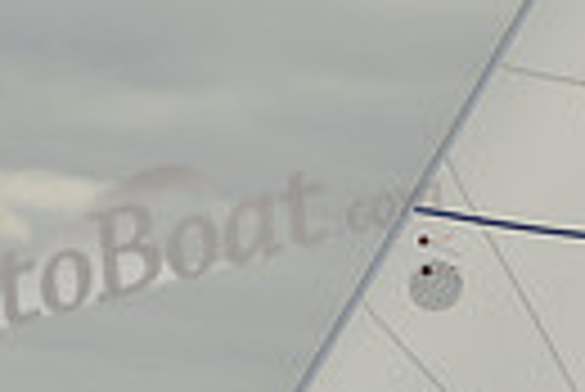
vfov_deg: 3.9
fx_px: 5791
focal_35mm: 356
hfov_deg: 5.8
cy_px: 430
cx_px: 680
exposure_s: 1/1600
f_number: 9
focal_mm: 80
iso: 400
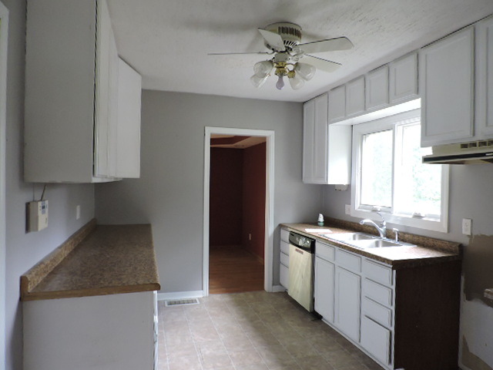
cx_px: 246
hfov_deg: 71.6
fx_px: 342
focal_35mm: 24
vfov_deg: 56.8
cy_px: 185
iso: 500
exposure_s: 1/60
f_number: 3
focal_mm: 4.3
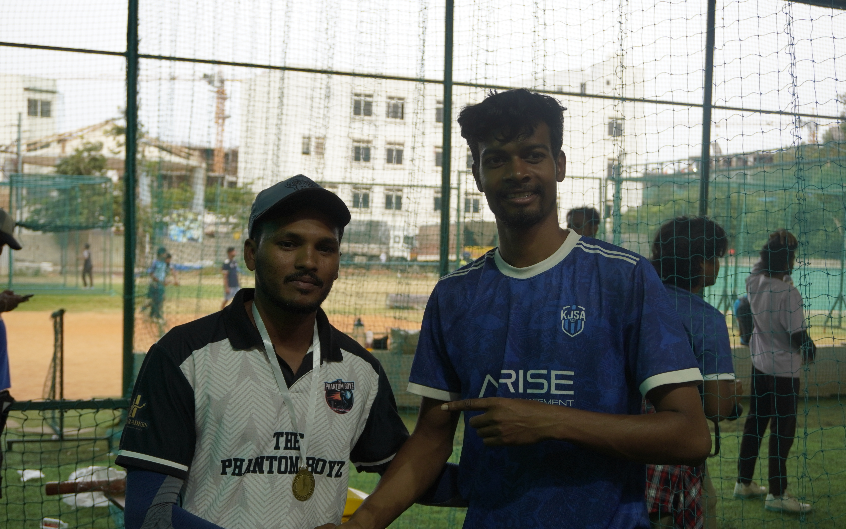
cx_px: 423
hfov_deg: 41.1
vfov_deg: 26.3
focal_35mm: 49
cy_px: 275
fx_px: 1130
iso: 400
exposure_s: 1/200
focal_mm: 32
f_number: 4.5
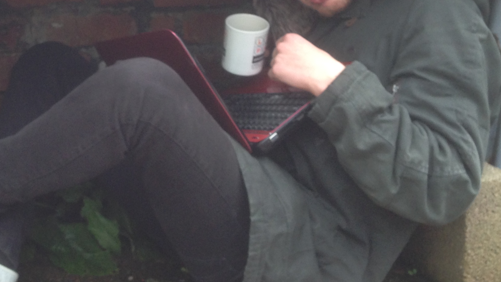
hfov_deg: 29.0
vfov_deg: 16.7
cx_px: 86
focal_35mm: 71
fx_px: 943
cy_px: 23
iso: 64
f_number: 2.4
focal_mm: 4.12
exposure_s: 1/20
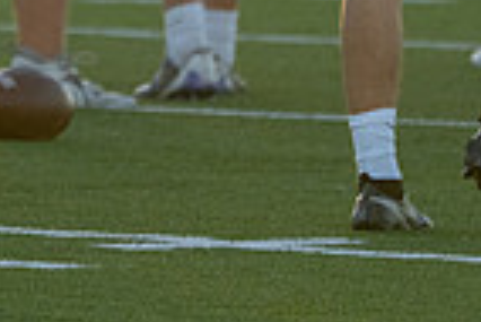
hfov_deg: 1.7
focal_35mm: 1185
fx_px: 15849
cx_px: -352
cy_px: -359
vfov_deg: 1.2
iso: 2000
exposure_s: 1/1250
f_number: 5.6
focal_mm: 274
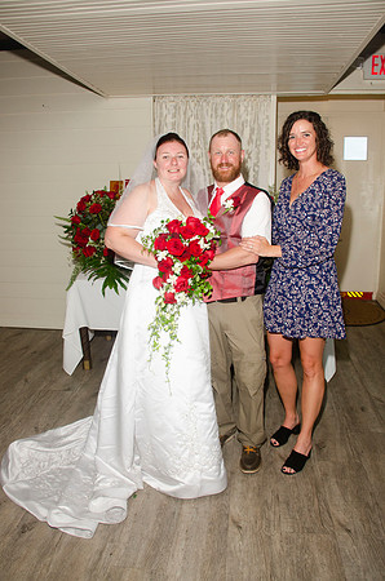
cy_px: 290
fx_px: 435
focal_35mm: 27
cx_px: 192
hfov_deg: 47.7
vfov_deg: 67.5
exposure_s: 1/250
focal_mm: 18
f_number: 5.6
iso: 400
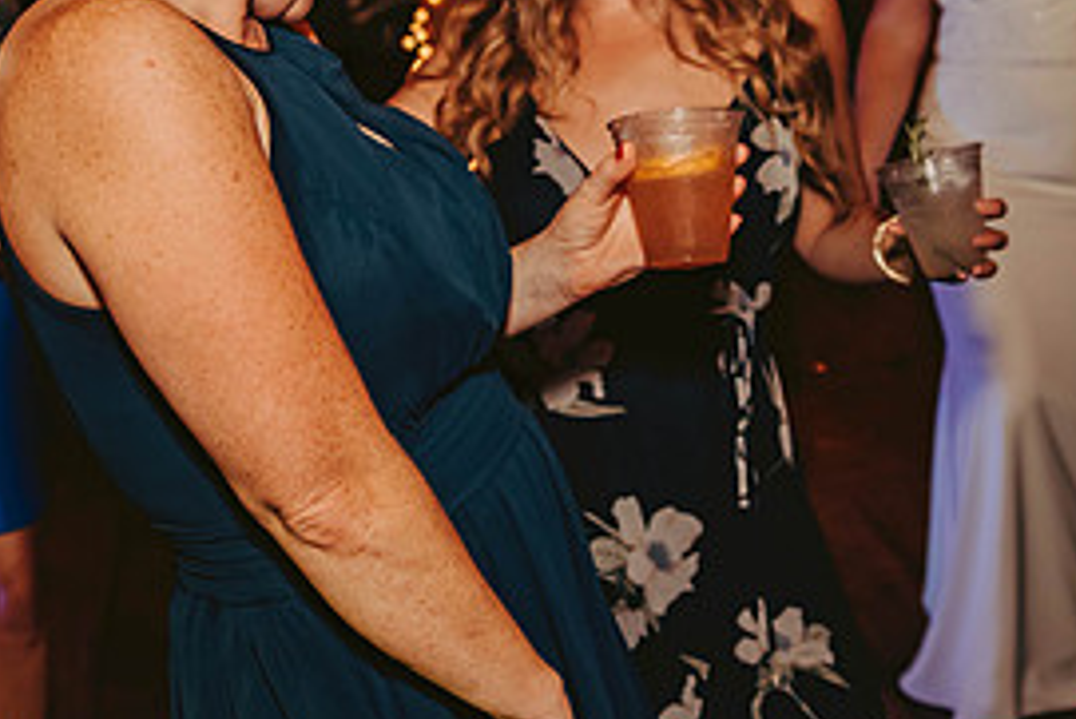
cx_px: 540
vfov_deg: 22.5
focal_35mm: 60
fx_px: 1794
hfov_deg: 33.4
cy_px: 209
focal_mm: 28
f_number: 2.8
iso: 1250
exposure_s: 1/125
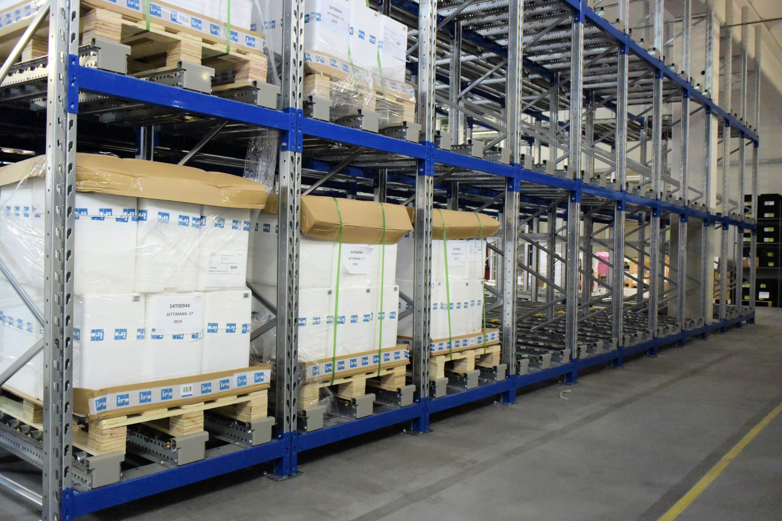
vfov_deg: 42.3
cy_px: 260
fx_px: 673
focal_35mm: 31
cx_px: 391
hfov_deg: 60.3
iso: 1400
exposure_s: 1/60
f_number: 3.8
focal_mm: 11.6
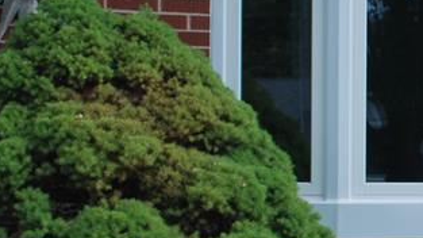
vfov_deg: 9.0
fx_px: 1503
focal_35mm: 134
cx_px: 514
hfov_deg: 15.4
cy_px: 174
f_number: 5.6
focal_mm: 26
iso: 100
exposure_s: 1/125
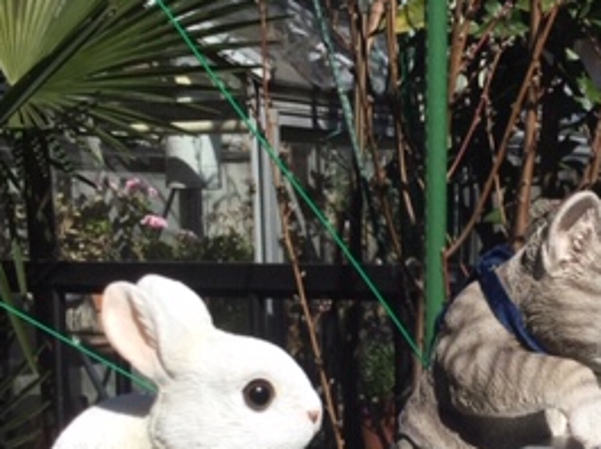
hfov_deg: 25.3
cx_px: 537
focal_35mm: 75
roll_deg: +1.0
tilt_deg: -9.1
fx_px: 1300
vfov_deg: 19.4
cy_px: 370
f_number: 2.4
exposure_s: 1/1988
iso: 25
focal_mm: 3.3
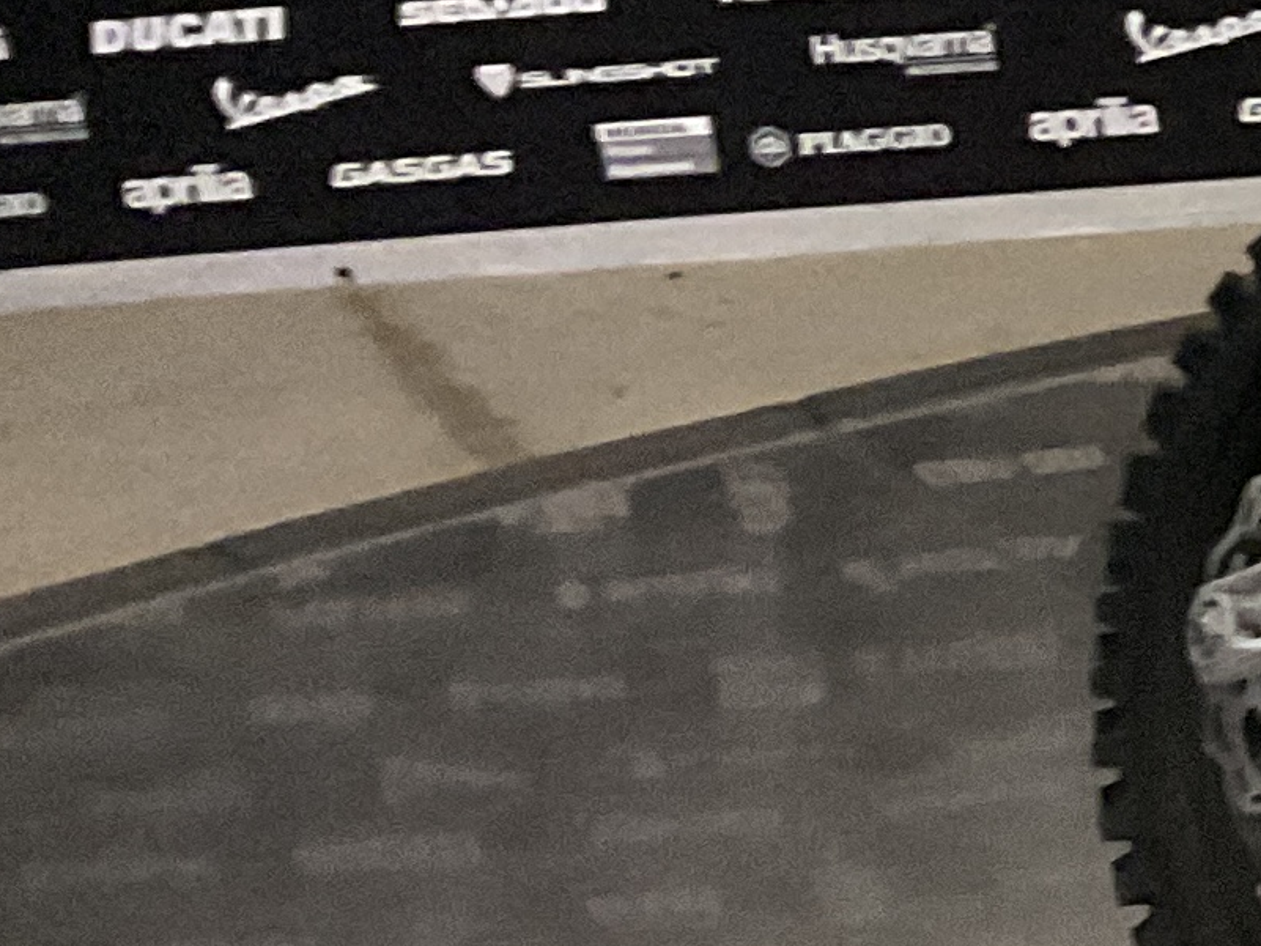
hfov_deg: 11.1
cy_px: 378
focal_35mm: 146
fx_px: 5319
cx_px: 3153
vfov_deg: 10.2
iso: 200
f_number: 1.8
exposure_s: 1/60
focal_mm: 3
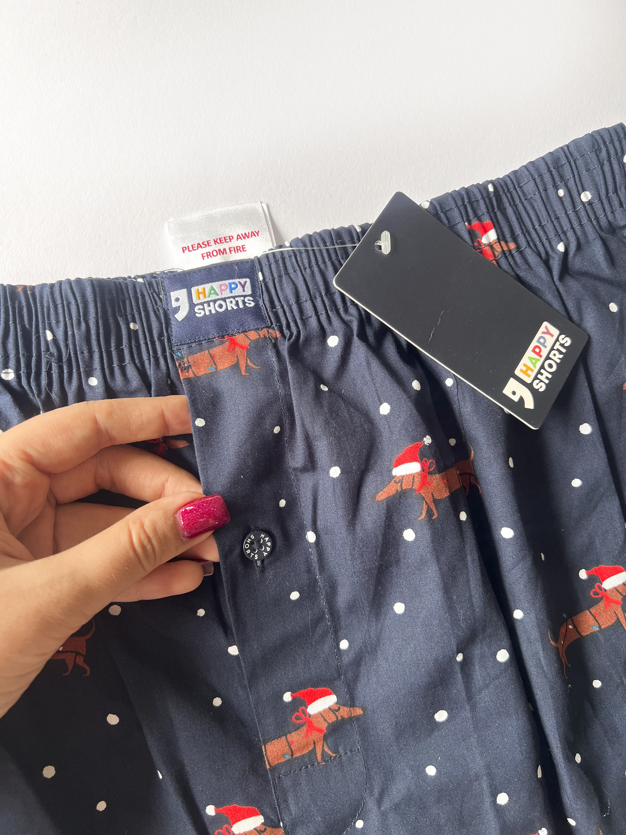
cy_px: 418
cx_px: 313
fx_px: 627
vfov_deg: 67.3
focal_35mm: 26
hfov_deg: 53.1
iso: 100
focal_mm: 5.7
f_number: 1.5
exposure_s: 1/120
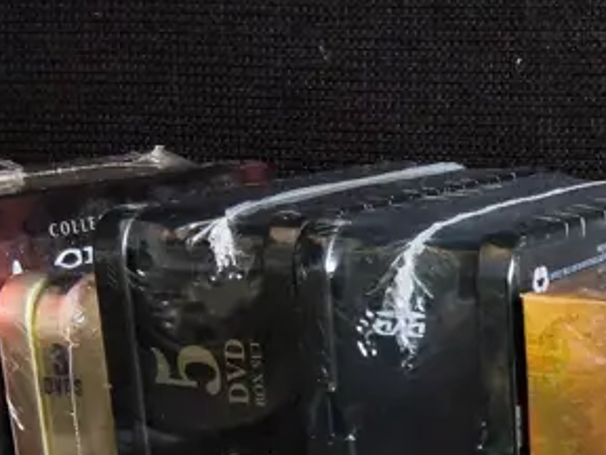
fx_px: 1681
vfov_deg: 14.3
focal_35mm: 96
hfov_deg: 18.9
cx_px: 797
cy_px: 693
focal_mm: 2.87
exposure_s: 1/100
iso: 100
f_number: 2
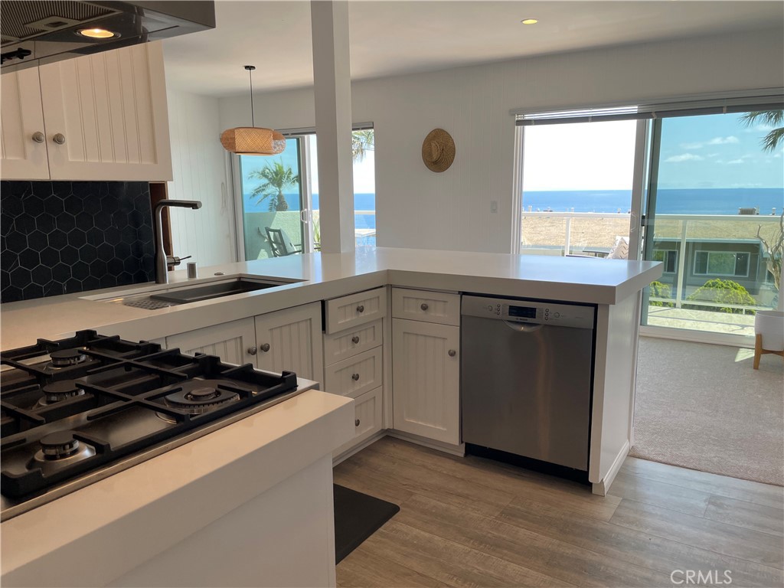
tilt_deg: -10.8
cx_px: 392
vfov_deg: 53.1
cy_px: 294
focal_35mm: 26
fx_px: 589
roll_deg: +0.3
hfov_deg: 67.3
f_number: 1.6
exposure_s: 1/361
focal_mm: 4.2
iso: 32
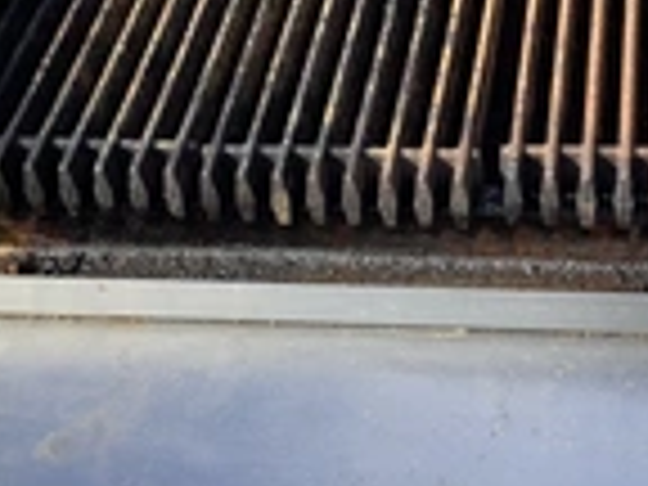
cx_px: 468
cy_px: 50
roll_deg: +4.9
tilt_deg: -37.0
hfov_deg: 22.6
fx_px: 1610
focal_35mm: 86
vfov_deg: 16.9
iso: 25
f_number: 2.4
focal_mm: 3.3
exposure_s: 1/367
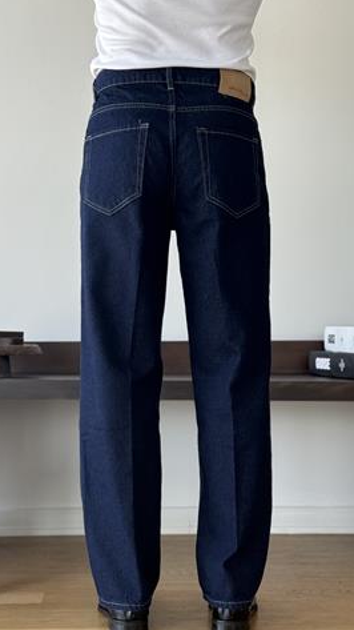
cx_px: 177
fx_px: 985
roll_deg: -0.4
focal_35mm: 59
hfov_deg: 20.4
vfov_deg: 35.4
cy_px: 327
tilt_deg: +0.1
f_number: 1.78
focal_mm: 6.76
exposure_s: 1/219
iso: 80
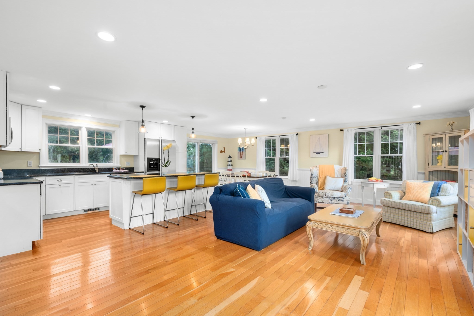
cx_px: 237
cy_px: 158
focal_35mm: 16
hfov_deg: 96.7
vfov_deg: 73.8
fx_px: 211
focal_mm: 16
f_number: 8
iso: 400
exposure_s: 1/4
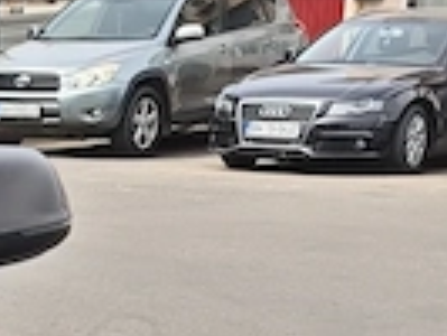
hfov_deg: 10.1
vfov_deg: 8.2
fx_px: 2236
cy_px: 642
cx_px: -585
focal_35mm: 173
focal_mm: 6.55
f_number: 1.62
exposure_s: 1/2247
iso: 50
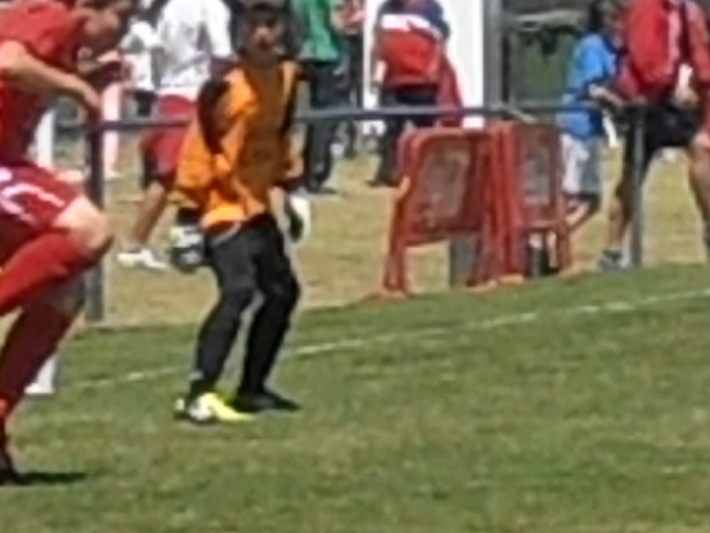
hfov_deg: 3.7
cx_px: 735
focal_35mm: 540
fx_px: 11079
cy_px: 423
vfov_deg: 2.8
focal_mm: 19.64
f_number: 14
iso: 400
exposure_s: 1/320
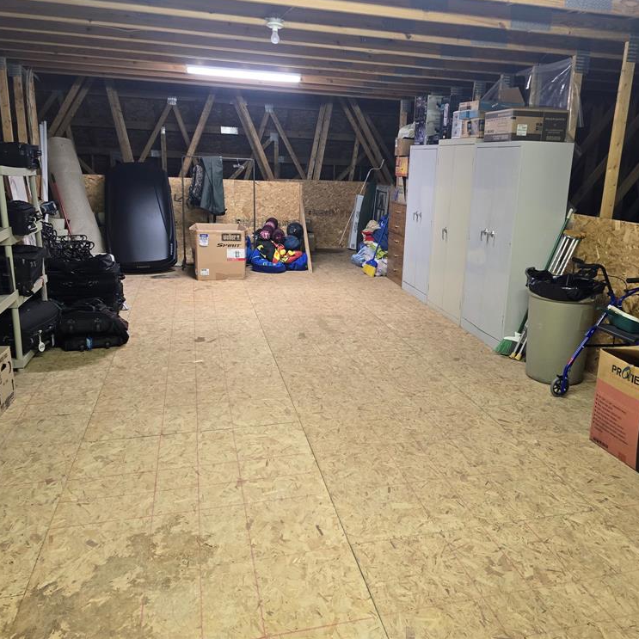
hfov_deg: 57.1
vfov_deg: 57.3
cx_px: 360
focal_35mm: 28
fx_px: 585
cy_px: 310
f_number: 1.7
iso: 500
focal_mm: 6.3
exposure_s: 1/120
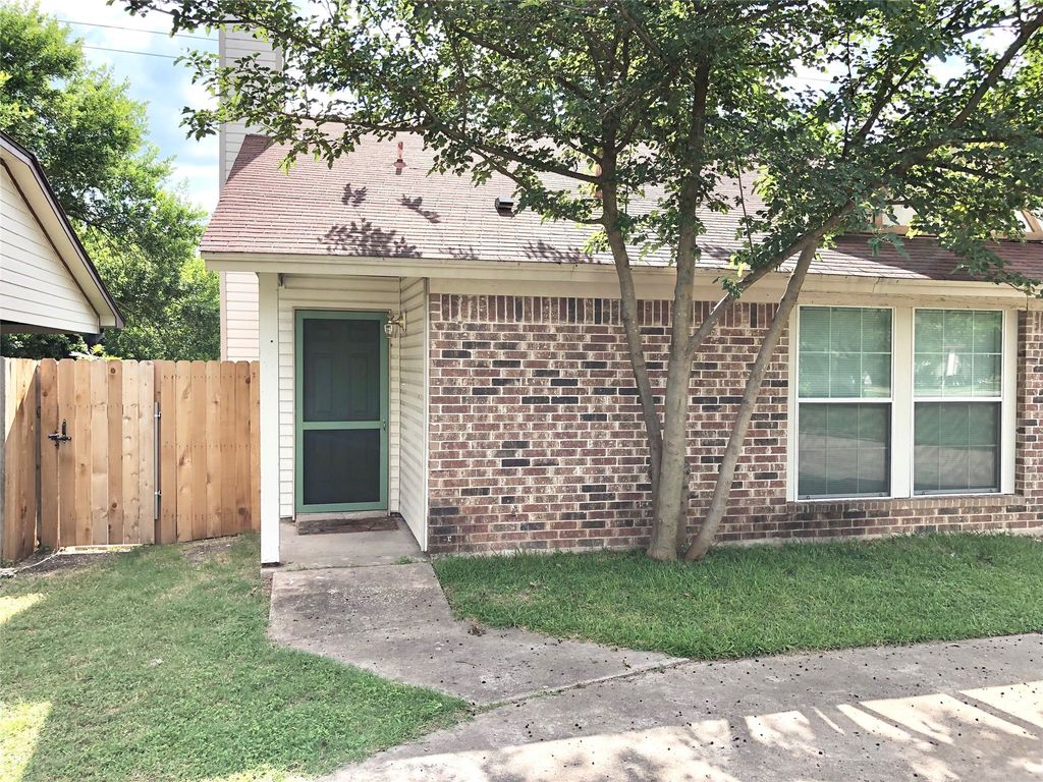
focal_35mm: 28
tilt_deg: -1.5
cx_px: 522
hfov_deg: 63.4
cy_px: 391
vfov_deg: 49.7
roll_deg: +0.0
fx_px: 844
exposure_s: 1/571
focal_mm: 4
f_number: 1.8
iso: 20
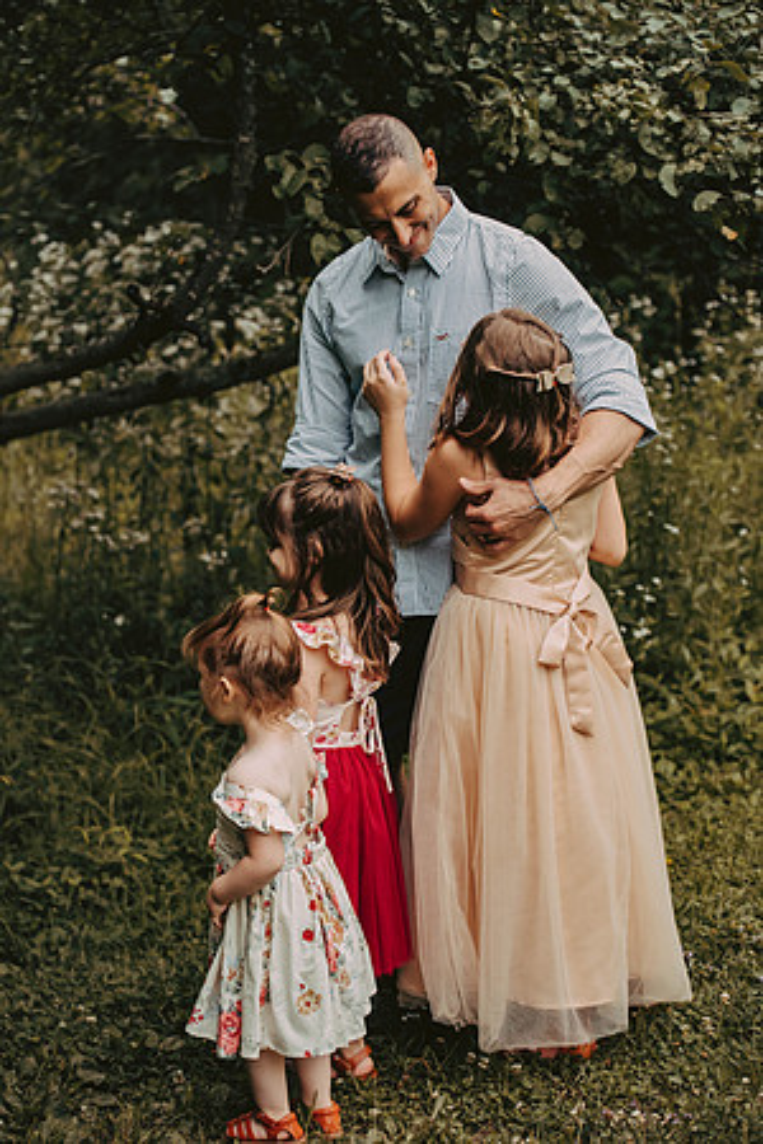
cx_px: 382
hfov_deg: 19.5
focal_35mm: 70
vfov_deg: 28.8
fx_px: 2225
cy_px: 572
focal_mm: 70
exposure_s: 1/2000
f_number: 2.8
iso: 640
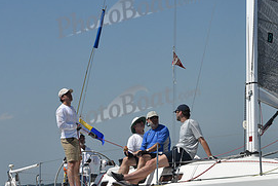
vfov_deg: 9.1
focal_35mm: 150
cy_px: 145
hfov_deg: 13.5
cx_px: 254
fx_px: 1159
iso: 250
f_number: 10
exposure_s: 1/1250
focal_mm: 70
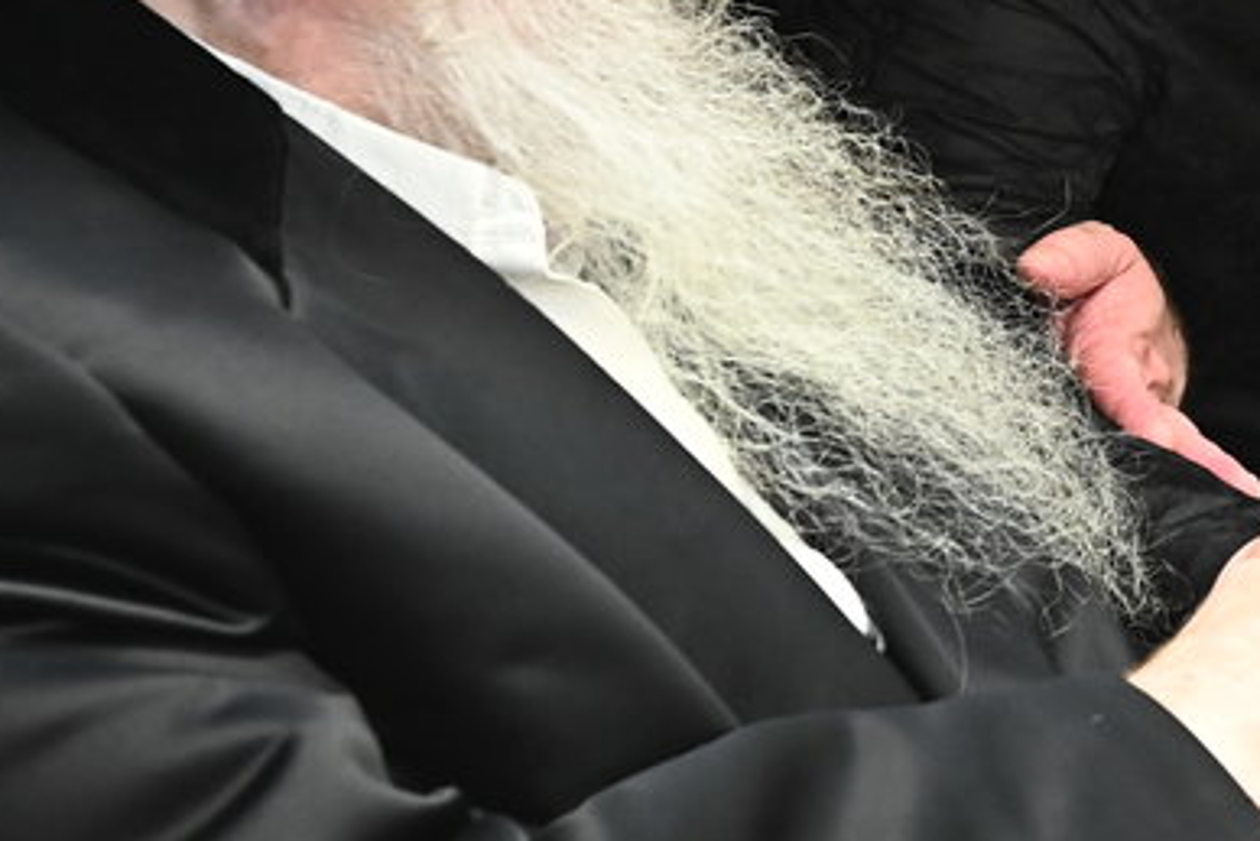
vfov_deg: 7.9
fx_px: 6057
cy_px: -135
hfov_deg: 11.7
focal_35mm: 173
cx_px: 1471
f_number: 4.5
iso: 2000
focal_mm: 48
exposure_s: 1/200
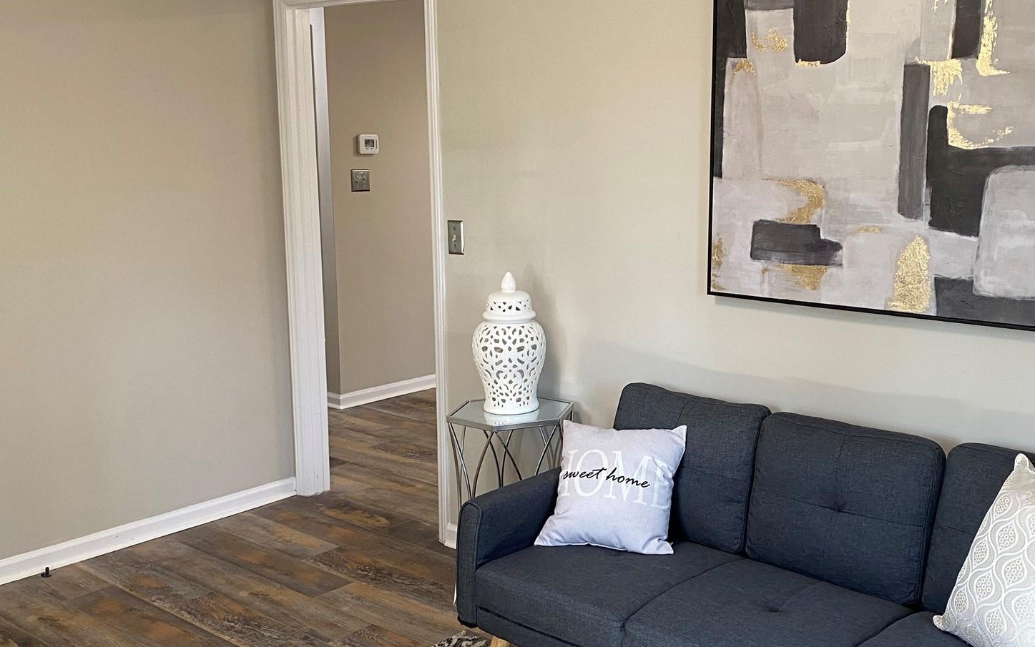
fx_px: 1100
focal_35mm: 39
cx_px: 632
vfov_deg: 32.8
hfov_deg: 50.0
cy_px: 332
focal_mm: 4.25
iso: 80
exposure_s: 1/60
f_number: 1.8
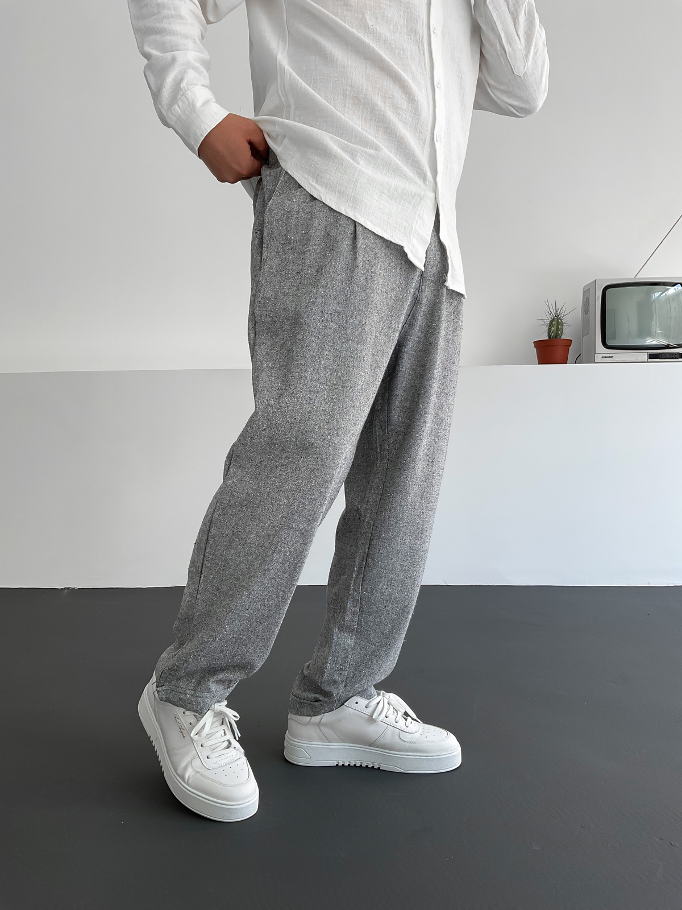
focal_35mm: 29
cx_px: 341
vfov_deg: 61.7
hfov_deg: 48.2
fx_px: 762
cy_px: 455
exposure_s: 1/120
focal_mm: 3
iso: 16
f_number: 1.8
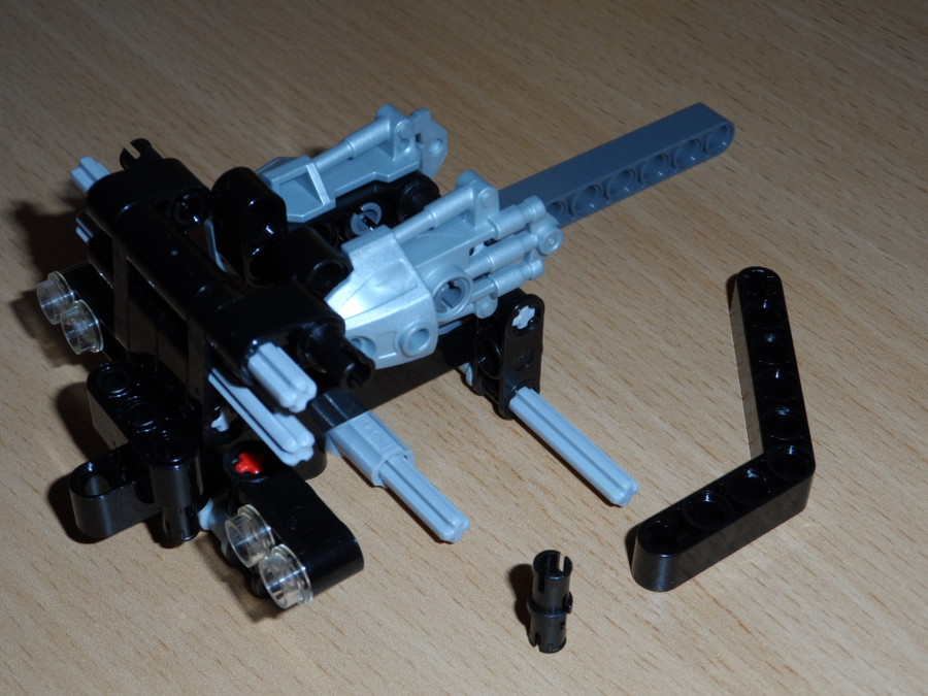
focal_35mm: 62
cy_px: 348
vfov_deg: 23.7
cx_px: 464
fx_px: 1662
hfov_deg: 31.2
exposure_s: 1/45
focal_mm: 10.2
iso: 100
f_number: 4.2
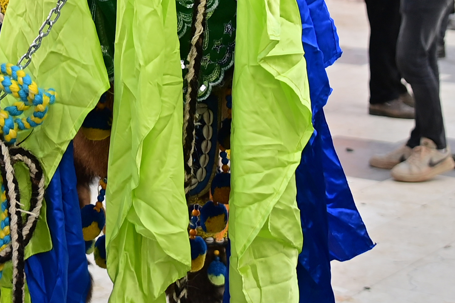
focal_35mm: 94
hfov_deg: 19.9
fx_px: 1188
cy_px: -109
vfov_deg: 13.9
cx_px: -140
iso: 100
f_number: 4
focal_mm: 31
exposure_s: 1/320
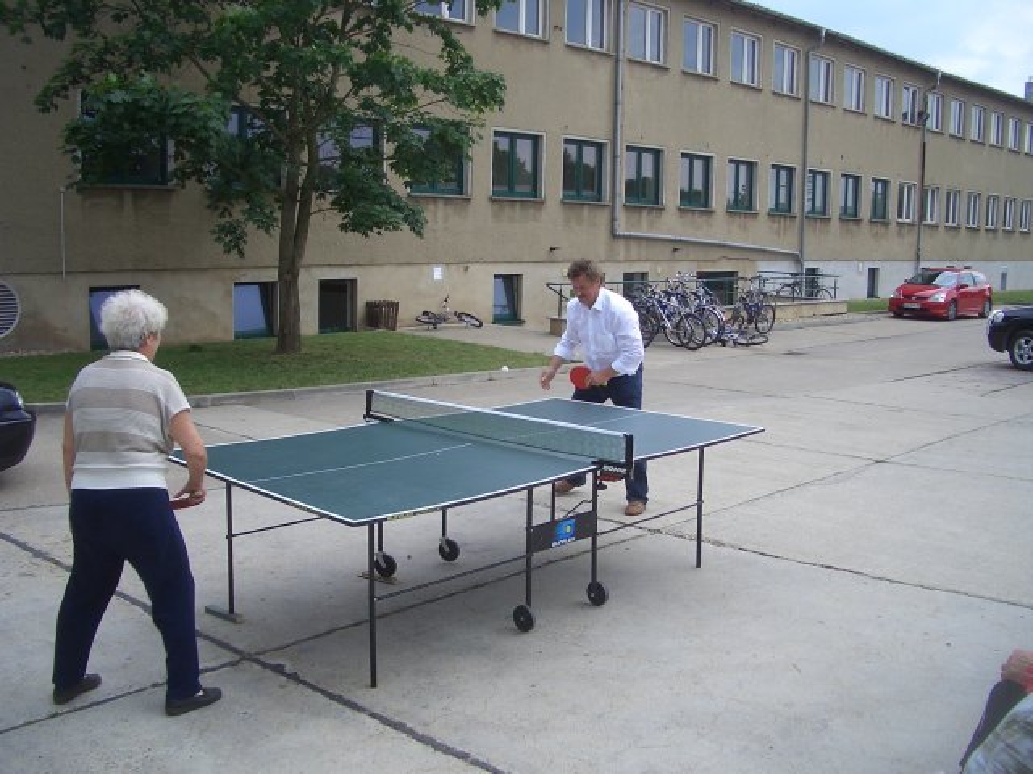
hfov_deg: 52.6
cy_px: 387
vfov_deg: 40.7
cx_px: 516
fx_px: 1044
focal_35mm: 35
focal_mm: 5.8
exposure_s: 1/640
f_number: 2.6
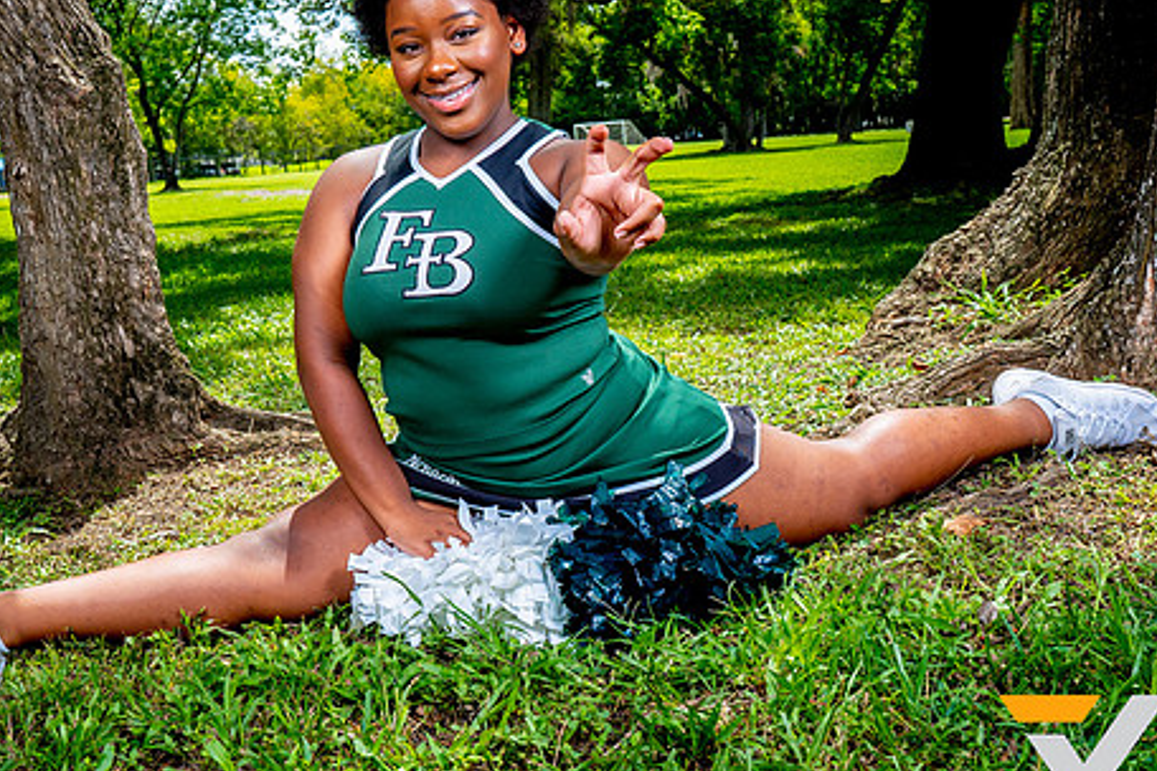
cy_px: 343
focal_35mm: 44
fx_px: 1414
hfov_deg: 44.2
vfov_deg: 30.5
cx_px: 456
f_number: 8
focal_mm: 30
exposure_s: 1/125
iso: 100
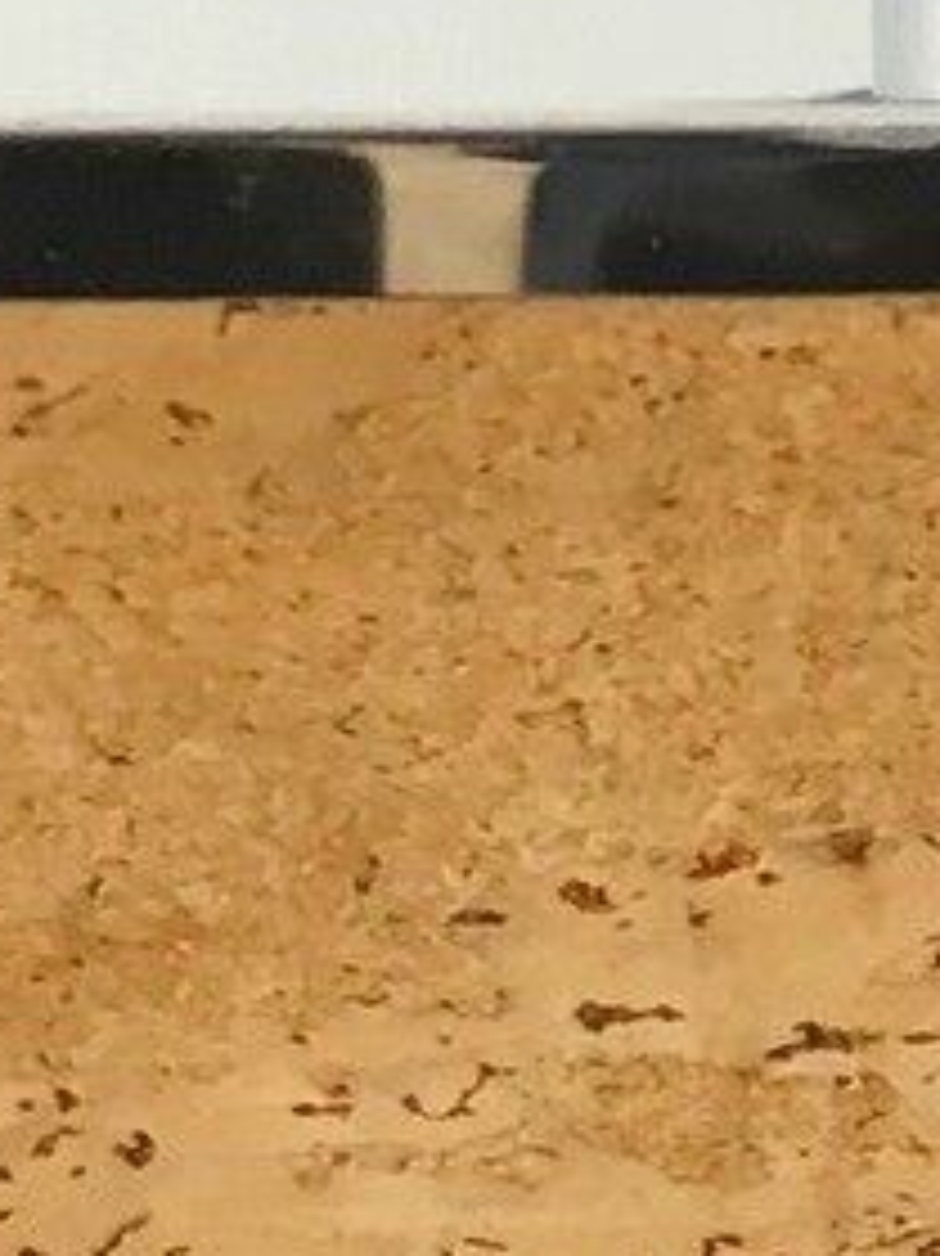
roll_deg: -0.3
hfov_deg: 7.1
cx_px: 1003
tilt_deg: -39.2
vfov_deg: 9.3
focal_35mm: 208
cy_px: -455
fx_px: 7537
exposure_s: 1/33
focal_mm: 4.15
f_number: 2.2
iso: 32
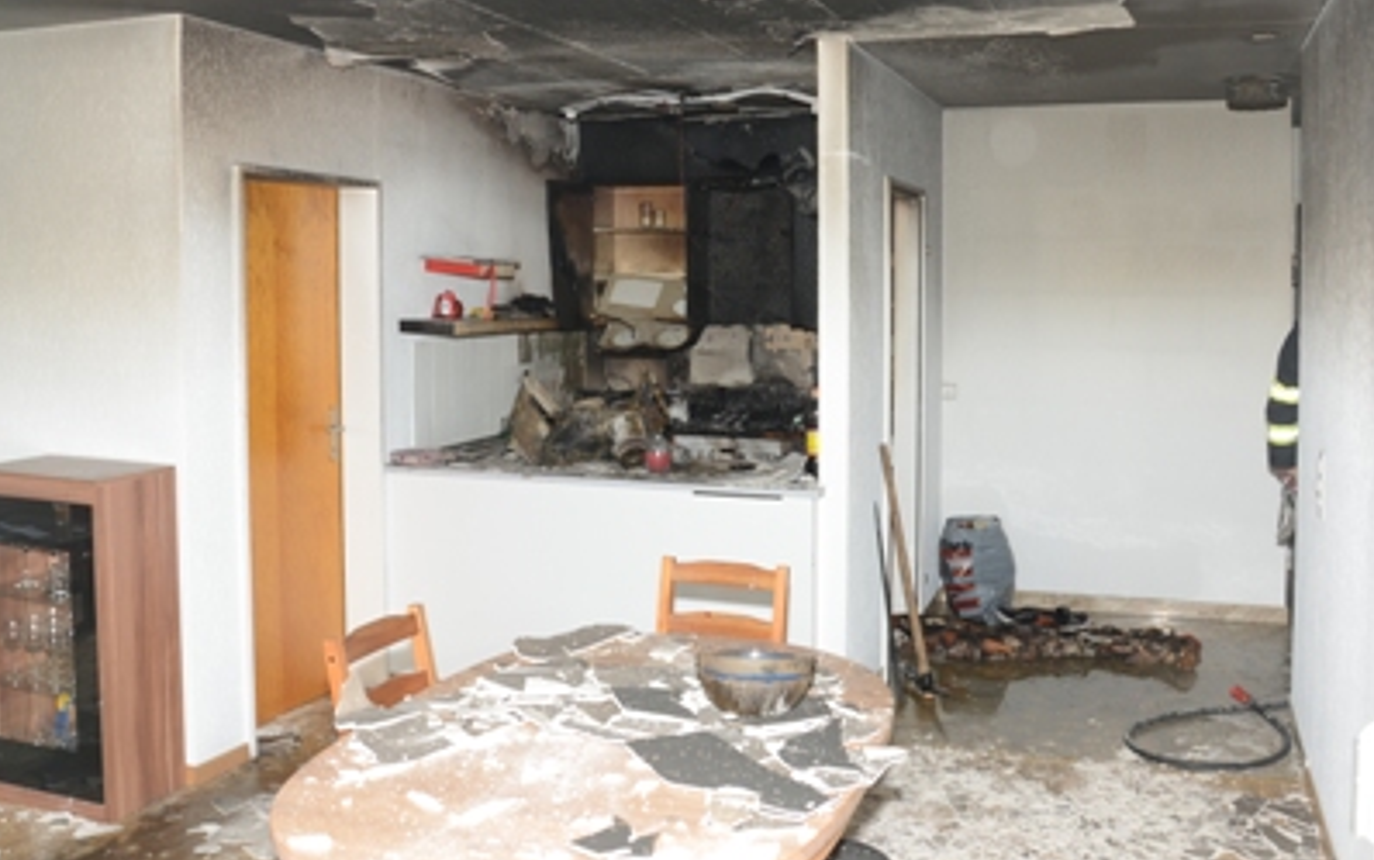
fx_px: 1274
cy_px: 311
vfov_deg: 37.0
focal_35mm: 34
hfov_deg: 56.7
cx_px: 692
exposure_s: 1/60
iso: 400
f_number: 5.6
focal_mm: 18
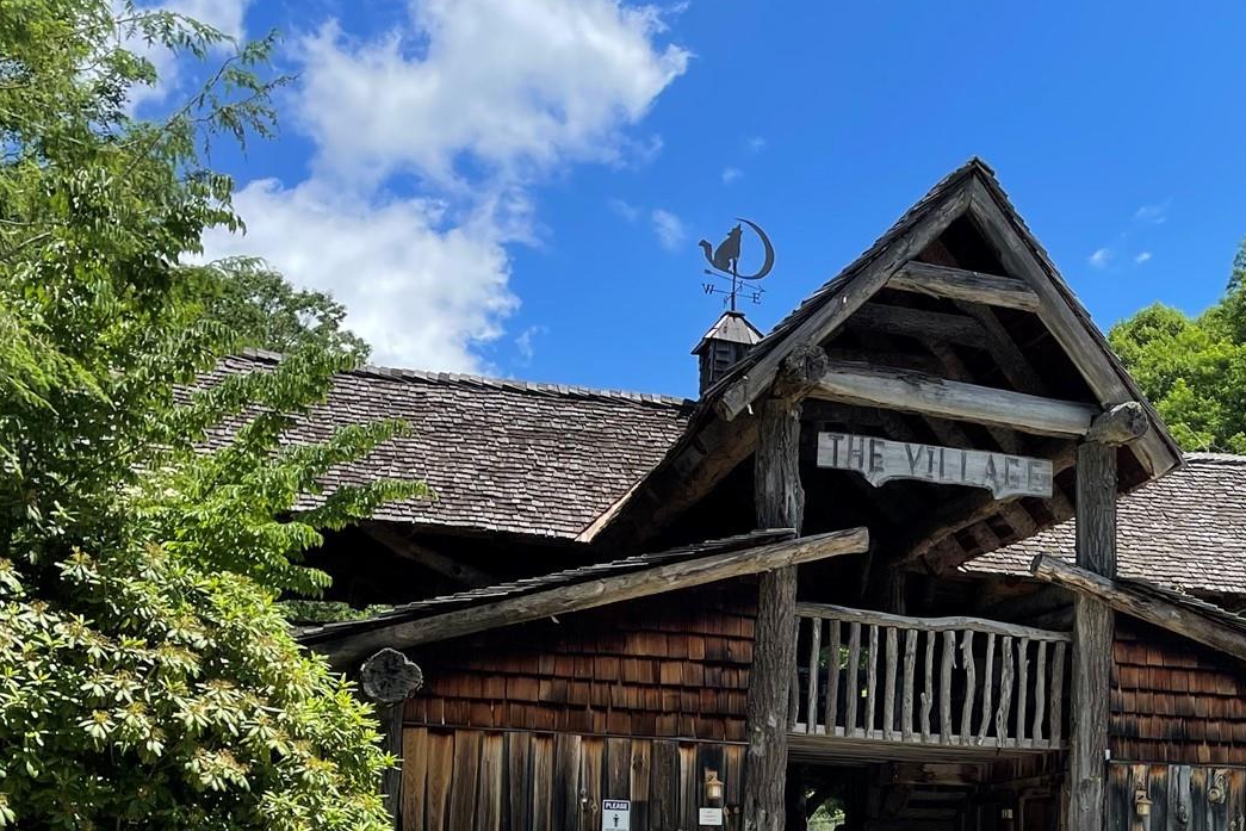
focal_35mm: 53
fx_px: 1835
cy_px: 870
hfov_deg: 36.3
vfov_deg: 24.2
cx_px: 985
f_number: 1.6
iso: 32
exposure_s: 1/2882
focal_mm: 4.2
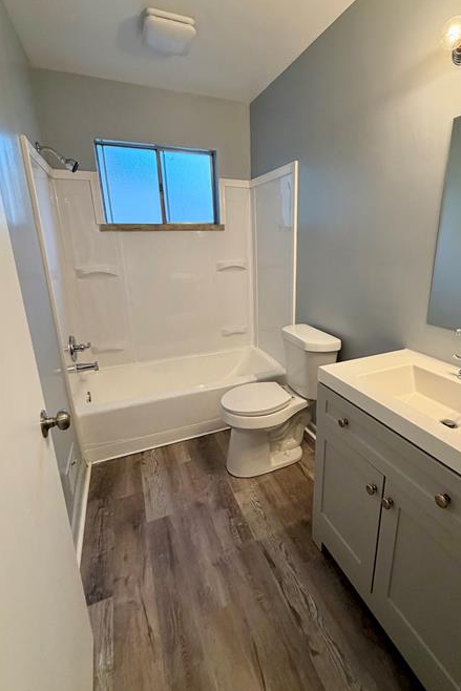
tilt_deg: -15.7
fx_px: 326
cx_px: 267
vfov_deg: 93.2
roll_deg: +0.6
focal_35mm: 17
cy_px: 333
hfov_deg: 70.0
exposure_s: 1/60
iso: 250
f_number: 2.2
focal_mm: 2.22
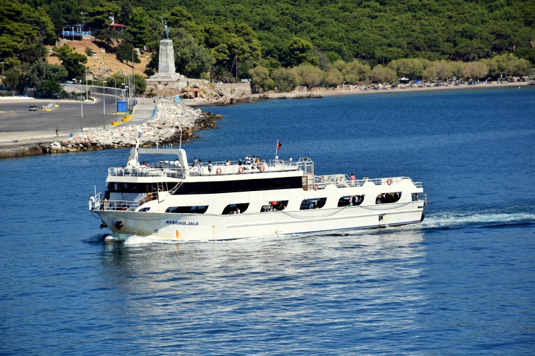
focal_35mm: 210
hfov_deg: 9.8
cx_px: 268
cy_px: 178
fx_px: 3120
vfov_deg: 6.5
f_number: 9
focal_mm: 140
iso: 100
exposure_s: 1/320
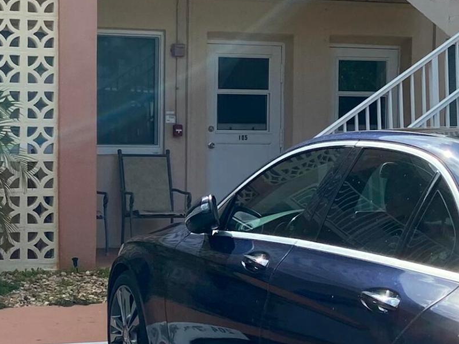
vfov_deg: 15.7
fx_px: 1246
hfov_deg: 20.8
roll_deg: +0.0
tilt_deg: -1.5
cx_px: 145
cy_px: 146
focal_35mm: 94
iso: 32
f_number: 1.8
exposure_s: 1/2571
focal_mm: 4.25
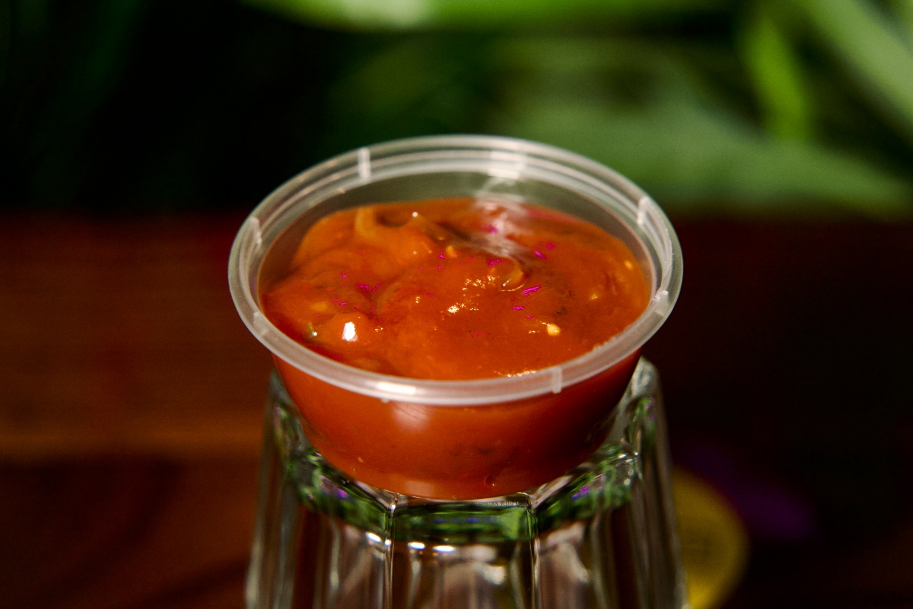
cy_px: 304
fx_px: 3018
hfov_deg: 17.2
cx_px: 456
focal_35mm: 119
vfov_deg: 11.5
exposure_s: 1/250
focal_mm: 119
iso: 2000
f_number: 5
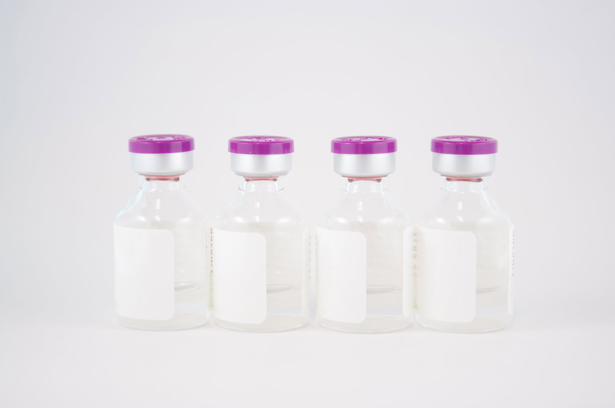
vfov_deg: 16.5
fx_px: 1408
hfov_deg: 24.6
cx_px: 308
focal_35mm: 82
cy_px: 204
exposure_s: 1/15
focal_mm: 55
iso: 125
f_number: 5
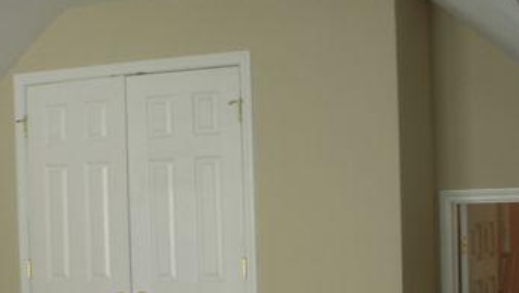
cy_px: 258
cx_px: 178
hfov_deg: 27.4
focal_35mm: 77
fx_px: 1060
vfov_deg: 15.5
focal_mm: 6.3
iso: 100
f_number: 3.3
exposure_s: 1/50
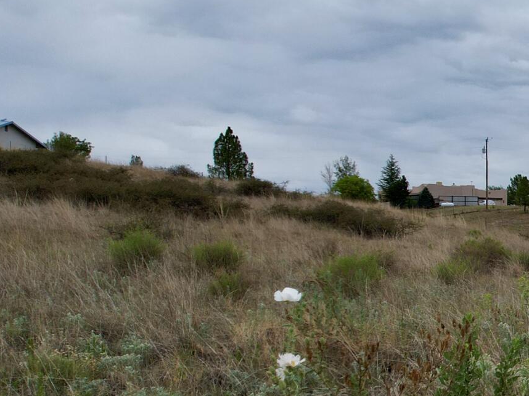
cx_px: 773
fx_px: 1131
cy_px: 324
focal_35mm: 74
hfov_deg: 22.2
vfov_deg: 19.7
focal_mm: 8.38
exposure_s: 1/2500
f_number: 2.8
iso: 140
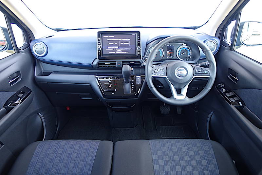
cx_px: 131
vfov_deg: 53.1
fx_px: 175
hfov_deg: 73.8
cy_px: 88
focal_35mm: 24
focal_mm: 8.8
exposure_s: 1/30
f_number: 2
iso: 125
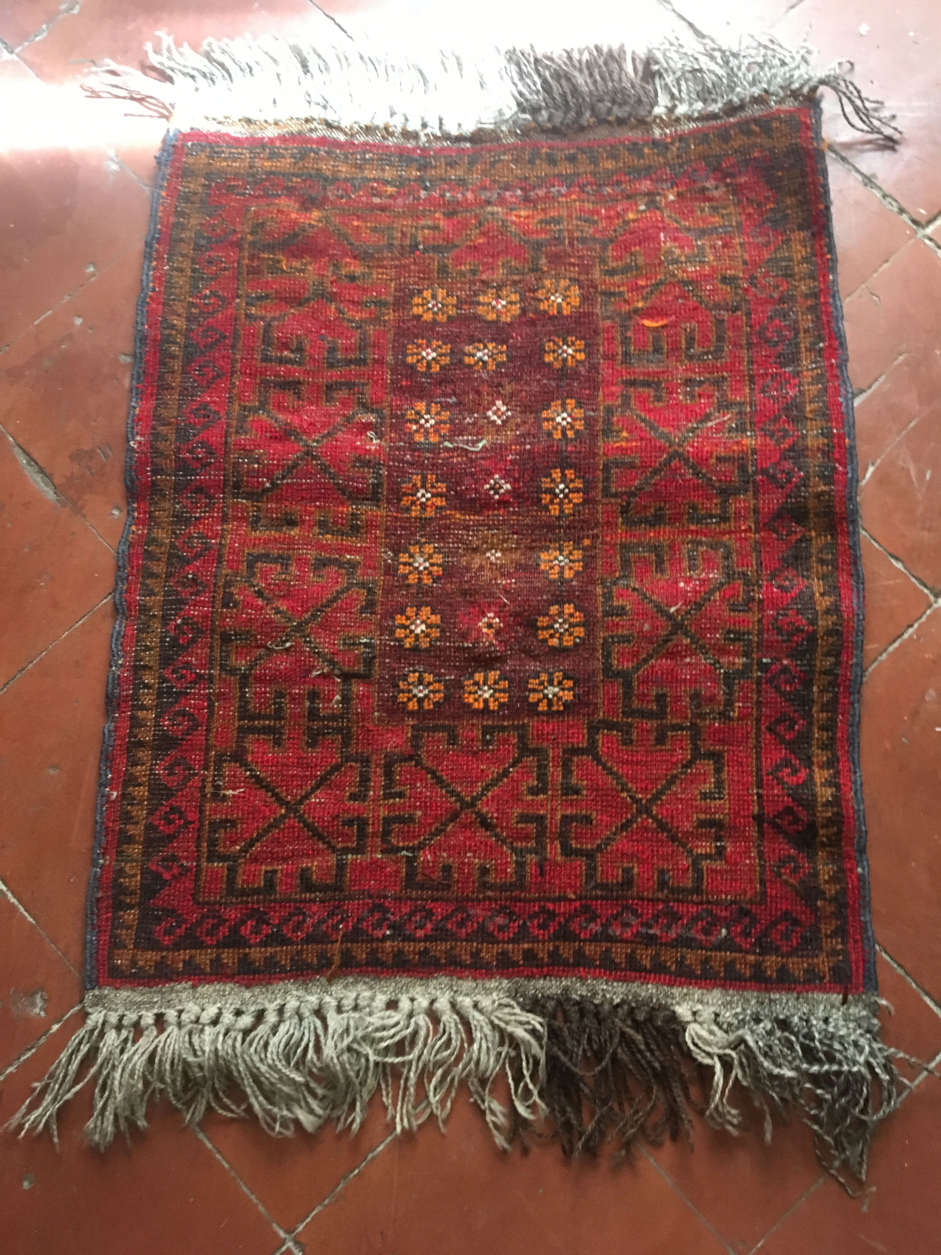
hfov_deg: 48.2
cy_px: 628
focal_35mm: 29
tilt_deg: -79.8
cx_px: 470
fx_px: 1051
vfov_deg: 61.7
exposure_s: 1/17
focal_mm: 4.15
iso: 200
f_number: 2.2
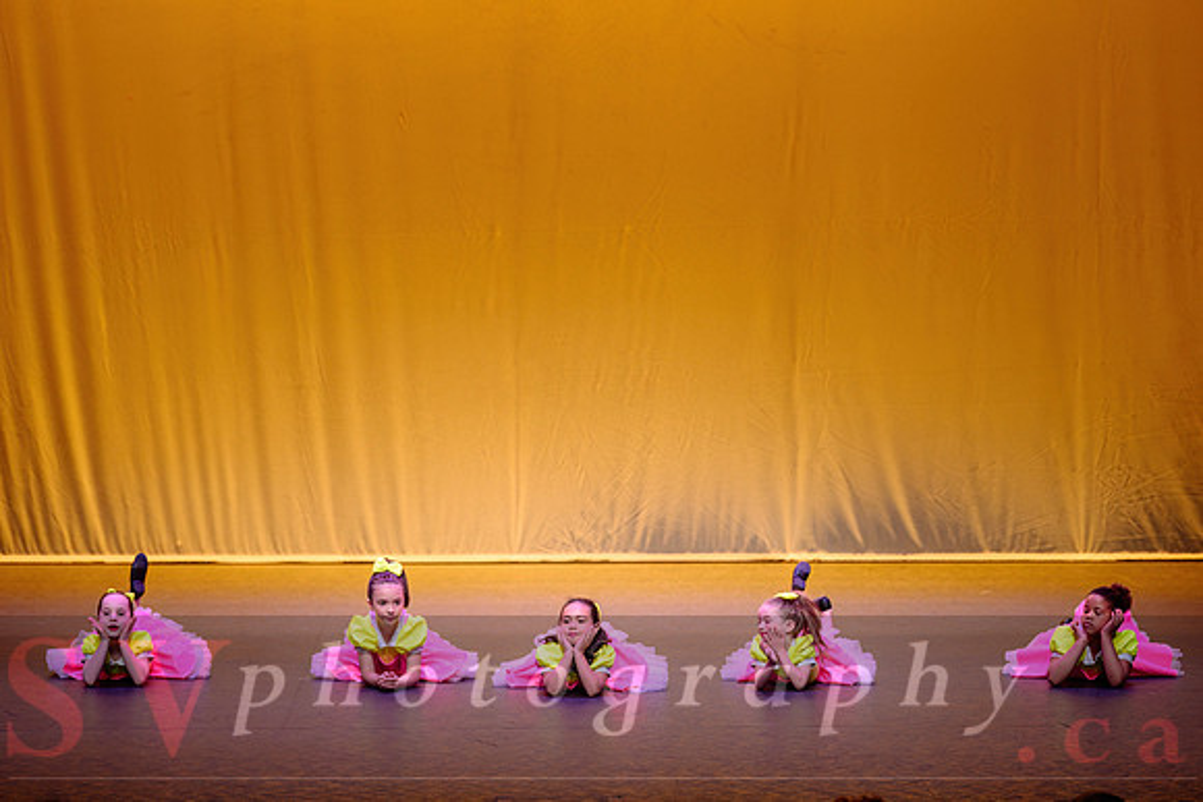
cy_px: 385
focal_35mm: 126
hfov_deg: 16.2
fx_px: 4216
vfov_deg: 10.9
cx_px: 591
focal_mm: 102
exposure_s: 1/320
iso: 1250
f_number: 2.8
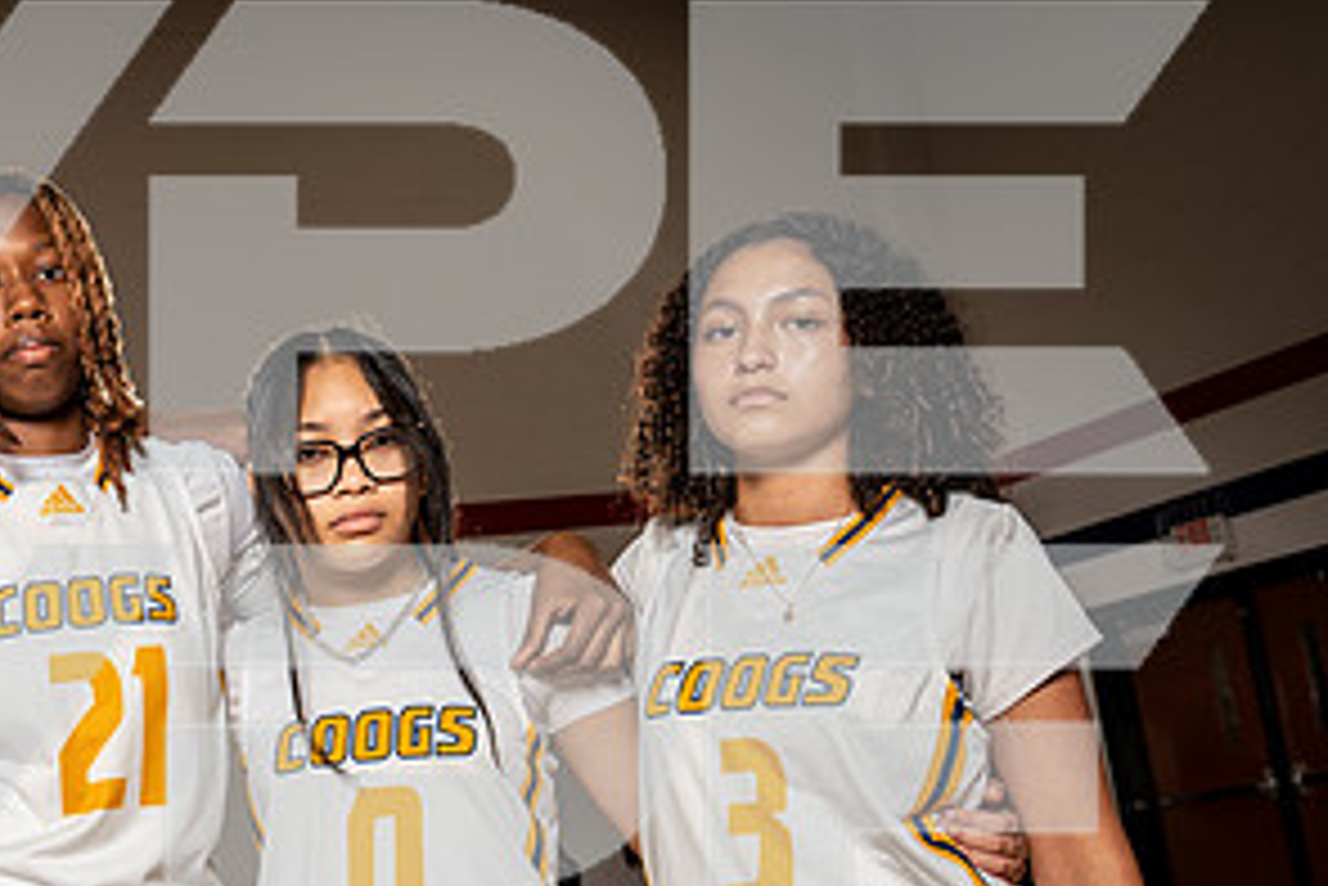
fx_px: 2030
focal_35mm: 55
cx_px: 77
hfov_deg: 33.8
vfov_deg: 24.0
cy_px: 785
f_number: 5.6
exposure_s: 1/250
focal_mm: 28
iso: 125
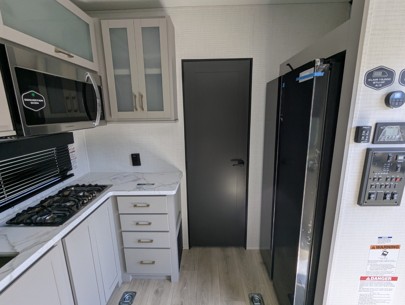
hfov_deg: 94.4
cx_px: 202
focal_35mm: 16
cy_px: 152
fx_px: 187
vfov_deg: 78.2
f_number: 2.2
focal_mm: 2.35
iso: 75
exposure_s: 1/184
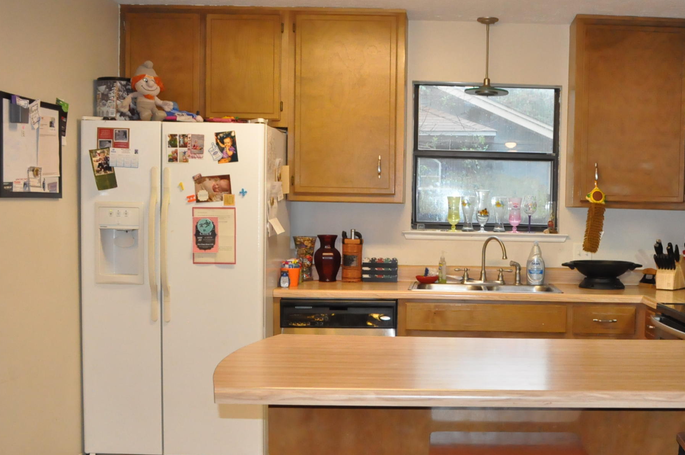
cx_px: 499
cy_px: 268
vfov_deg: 29.7
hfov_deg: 42.5
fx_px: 855
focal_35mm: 45
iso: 3200
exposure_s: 1/125
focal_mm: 18
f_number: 5.6
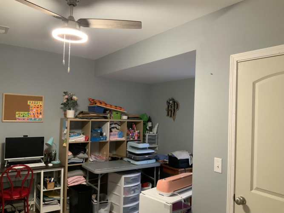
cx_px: 142
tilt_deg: +0.8
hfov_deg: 61.7
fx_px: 238
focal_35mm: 29
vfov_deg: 48.2
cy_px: 106
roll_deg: -1.6
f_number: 1.8
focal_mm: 3
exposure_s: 1/40
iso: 200
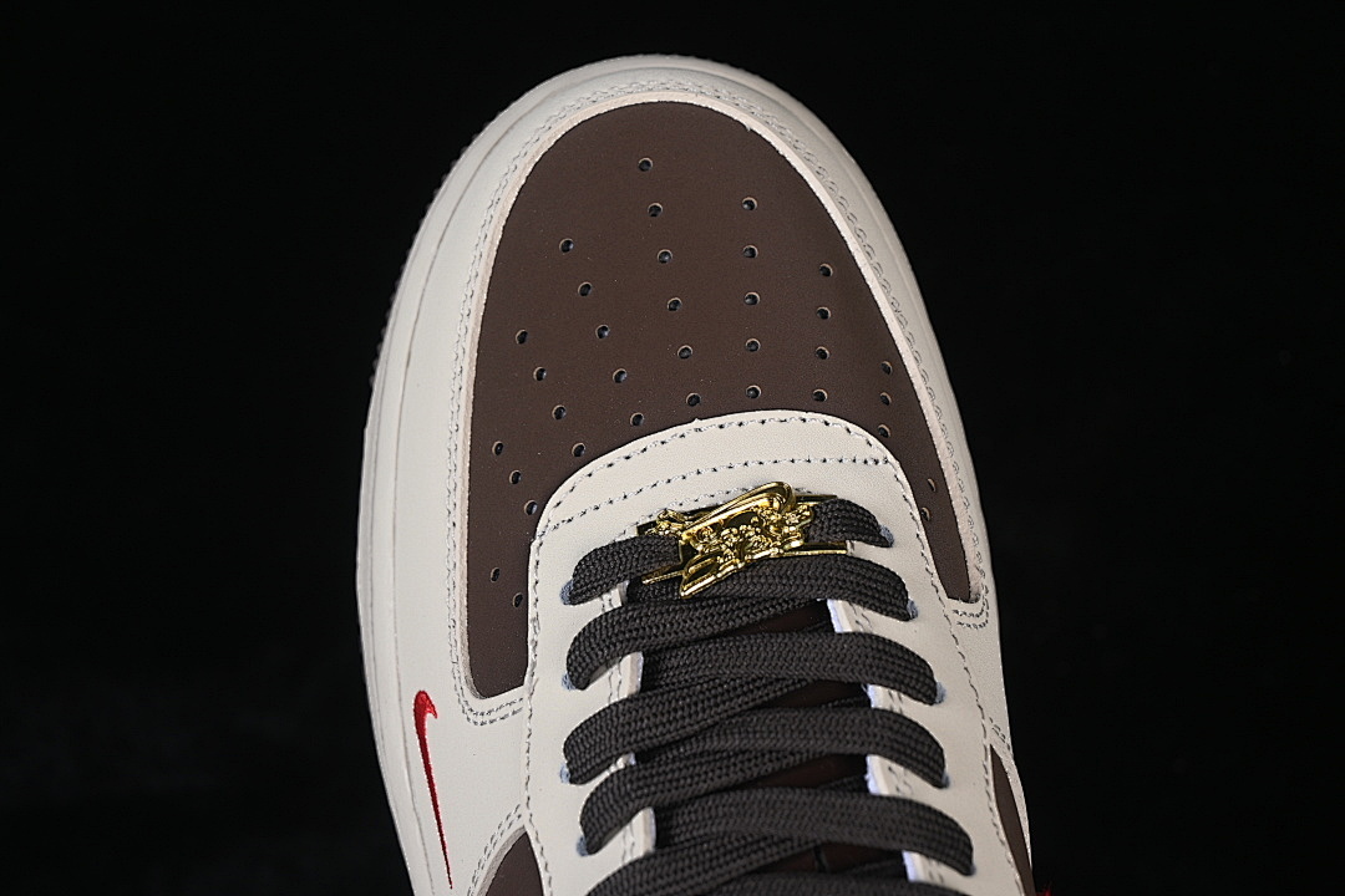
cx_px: 672
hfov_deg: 27.0
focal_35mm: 75
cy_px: 448
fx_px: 2802
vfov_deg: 18.2
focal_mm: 50
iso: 160
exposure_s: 1/80
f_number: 7.1
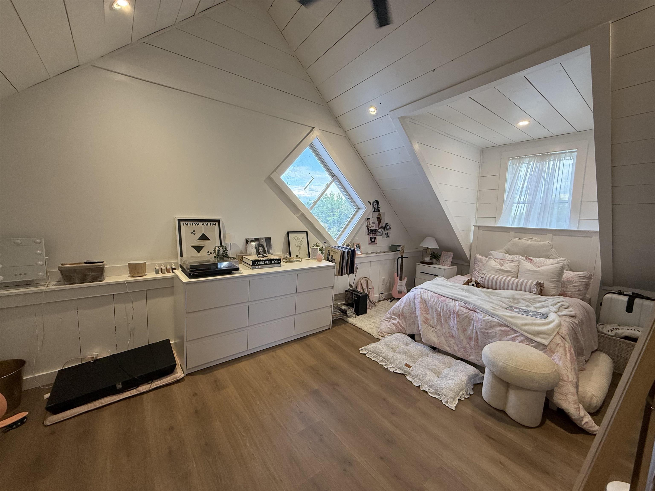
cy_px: 246
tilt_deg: -6.2
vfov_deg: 85.7
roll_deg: -2.2
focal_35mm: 14
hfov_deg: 102.1
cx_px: 328
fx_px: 265
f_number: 2.2
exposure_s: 1/104
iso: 200
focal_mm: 2.22
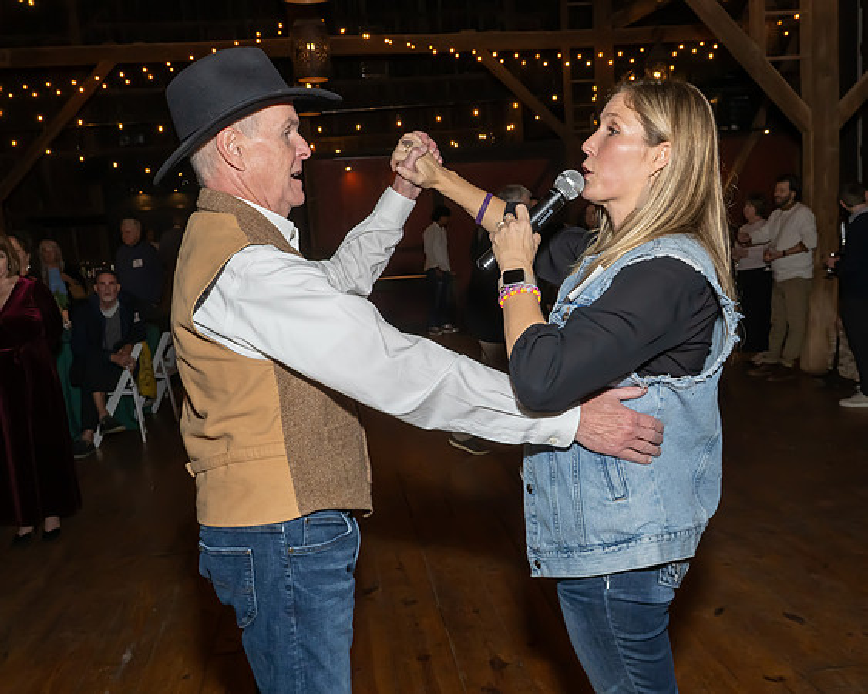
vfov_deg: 42.3
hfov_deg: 51.7
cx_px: 456
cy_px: 376
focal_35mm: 35
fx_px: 896
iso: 640
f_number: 8
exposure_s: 1/250
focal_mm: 18
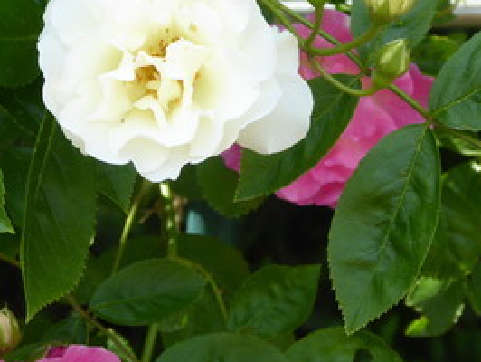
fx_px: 2559
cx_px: 165
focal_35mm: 184
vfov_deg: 8.1
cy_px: 86
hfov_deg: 10.7
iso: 100
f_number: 5
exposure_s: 1/125
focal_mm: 17.5
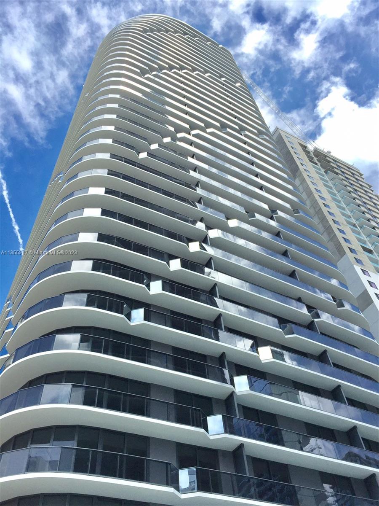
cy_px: 253
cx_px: 190
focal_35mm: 29
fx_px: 423
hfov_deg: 48.2
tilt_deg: +52.2
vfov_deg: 61.7
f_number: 2.2
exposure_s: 1/1883
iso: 32
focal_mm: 4.15
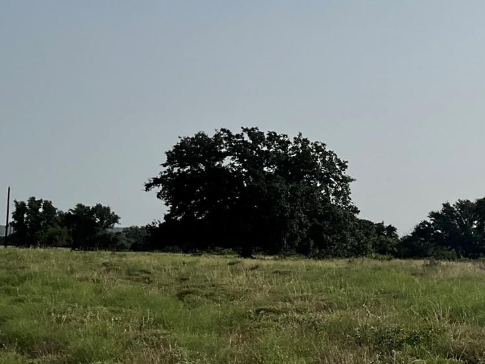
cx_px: 619
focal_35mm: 81
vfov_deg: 18.2
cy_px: 173
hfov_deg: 21.9
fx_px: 1135
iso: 25
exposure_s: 1/6536
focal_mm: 3
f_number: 1.8
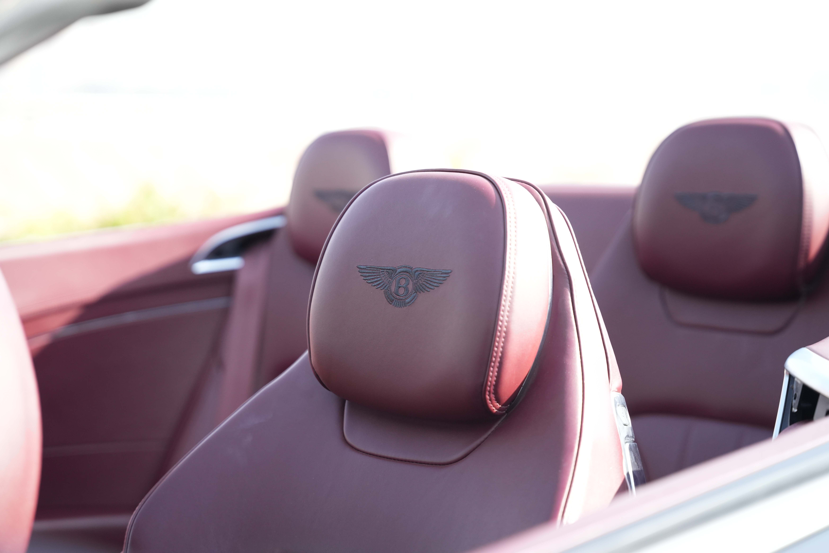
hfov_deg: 28.8
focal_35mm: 70
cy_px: 276
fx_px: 1612
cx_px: 414
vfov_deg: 19.5
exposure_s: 1/2500
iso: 1600
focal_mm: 70
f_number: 3.2
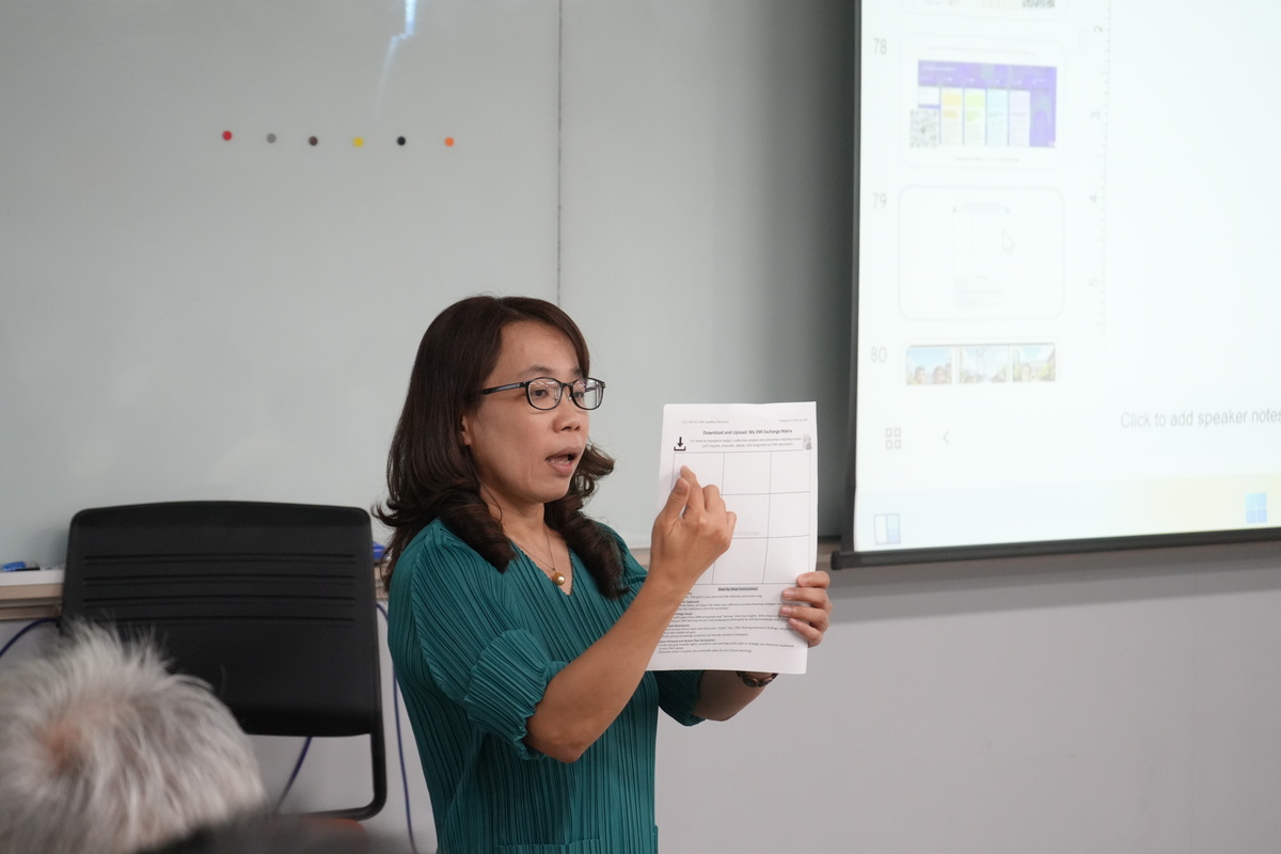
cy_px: 427
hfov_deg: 28.8
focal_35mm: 70
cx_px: 640
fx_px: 2491
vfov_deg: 19.5
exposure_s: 1/160
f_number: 5.6
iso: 5000
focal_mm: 70
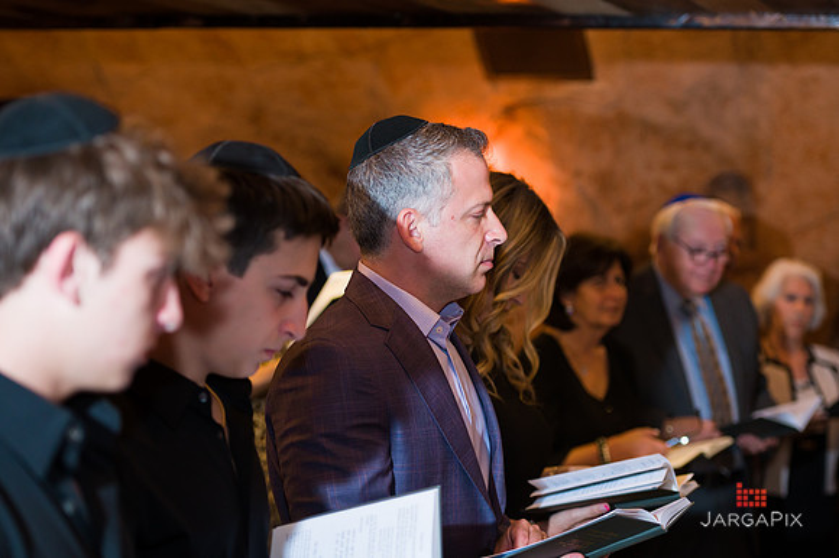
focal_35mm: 88
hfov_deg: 23.2
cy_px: 279
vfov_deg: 15.5
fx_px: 2047
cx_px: 420
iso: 1250
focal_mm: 82
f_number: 3.2
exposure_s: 1/200
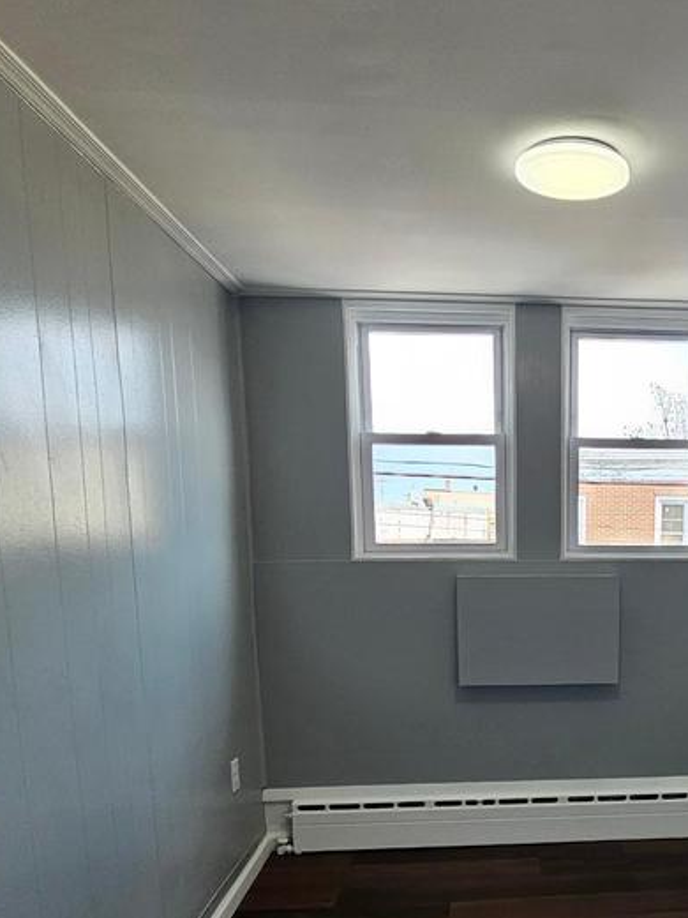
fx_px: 716
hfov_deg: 48.5
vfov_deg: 63.0
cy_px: 641
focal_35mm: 27
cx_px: 550
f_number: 2.2
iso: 160
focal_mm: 2.2
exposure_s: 1/207
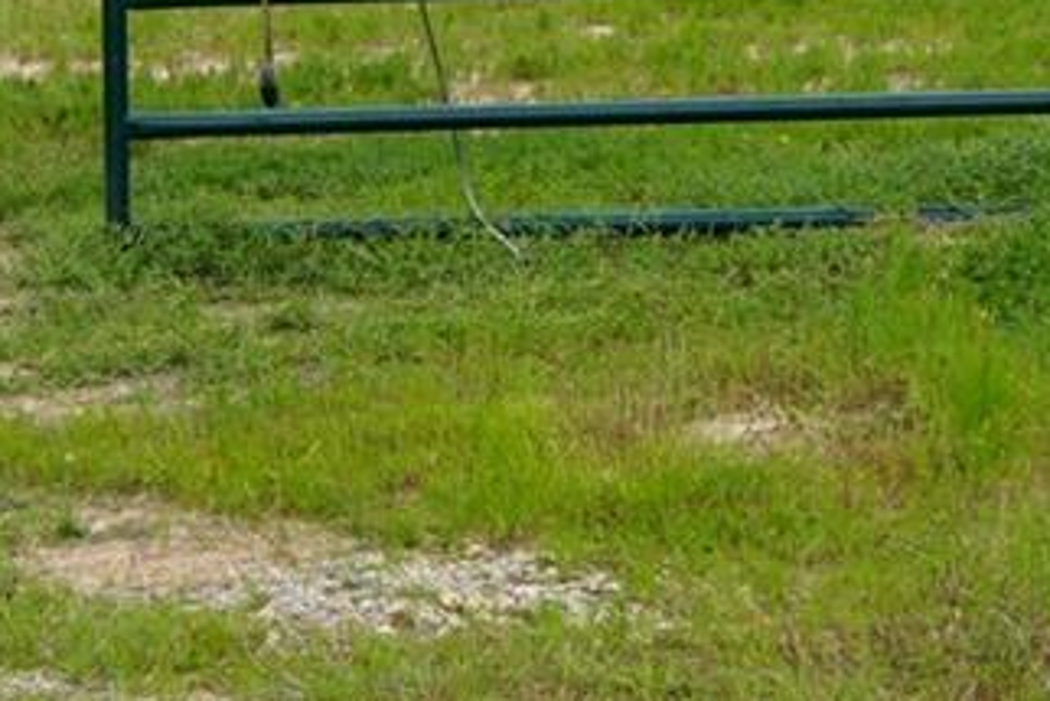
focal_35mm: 280
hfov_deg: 7.3
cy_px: -448
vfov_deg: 4.9
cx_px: 91
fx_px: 8170
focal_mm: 44
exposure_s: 1/100
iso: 100
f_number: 8
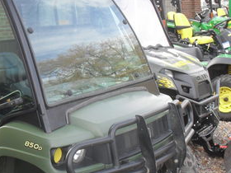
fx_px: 454
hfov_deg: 27.8
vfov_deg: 21.5
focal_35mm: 68
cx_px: 36
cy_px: 114
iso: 100
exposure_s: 1/90
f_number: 3.2
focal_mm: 6.3
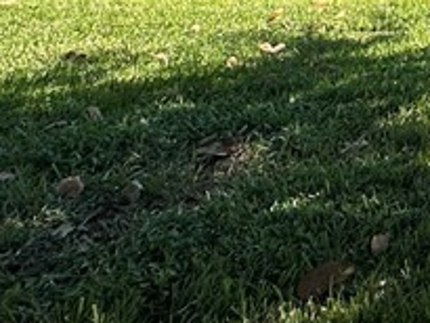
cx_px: 692
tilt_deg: -1.6
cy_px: -218
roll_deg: -1.3
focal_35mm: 70
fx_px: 870
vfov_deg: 17.8
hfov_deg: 21.7
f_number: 2.2
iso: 50
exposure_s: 1/1092
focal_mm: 2.22
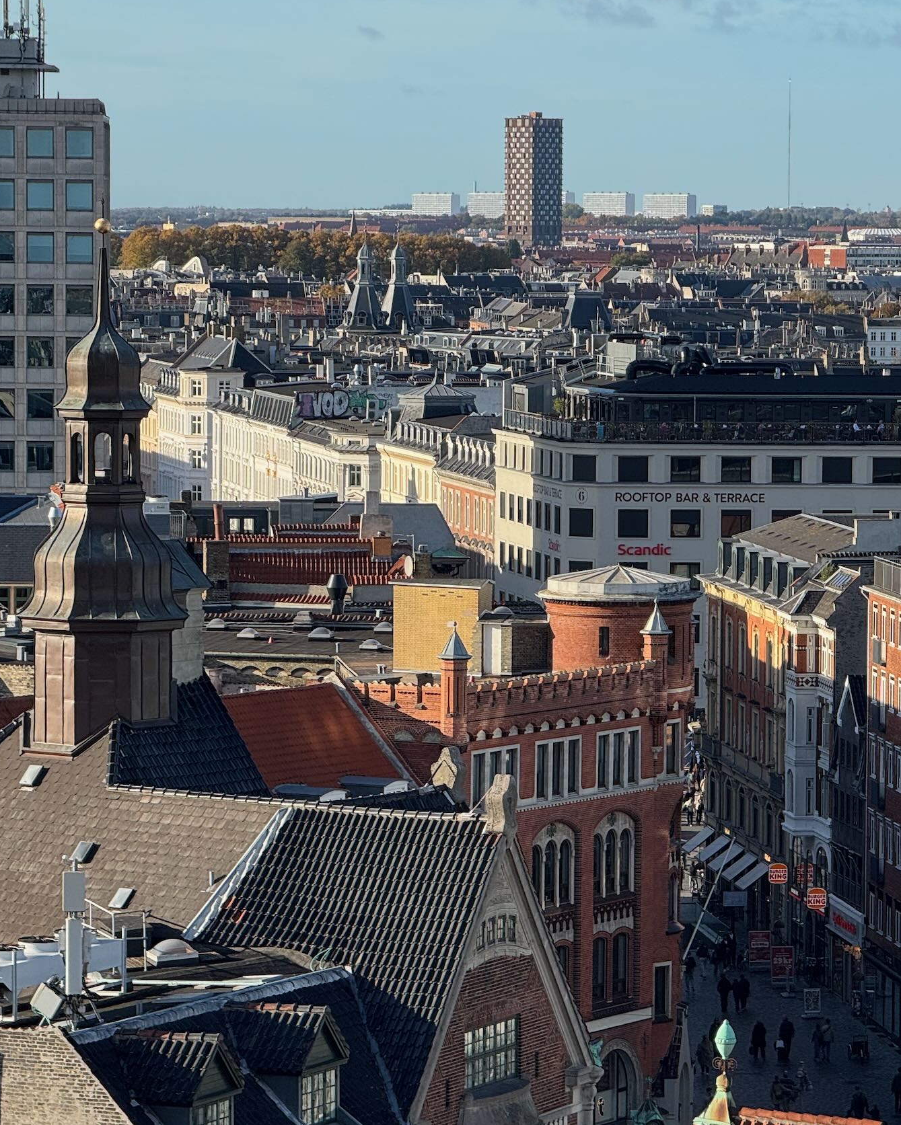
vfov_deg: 11.5
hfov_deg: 9.2
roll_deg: -0.3
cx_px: 711
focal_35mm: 168
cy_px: 586
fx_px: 5598
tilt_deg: -3.5
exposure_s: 1/891
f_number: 2.8
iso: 50
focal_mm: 15.66
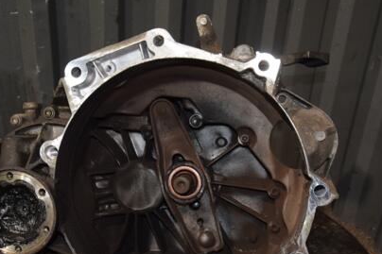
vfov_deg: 27.2
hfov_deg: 40.3
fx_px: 520
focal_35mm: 49
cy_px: 184
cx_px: 170
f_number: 5
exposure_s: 1/60
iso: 800
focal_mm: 22
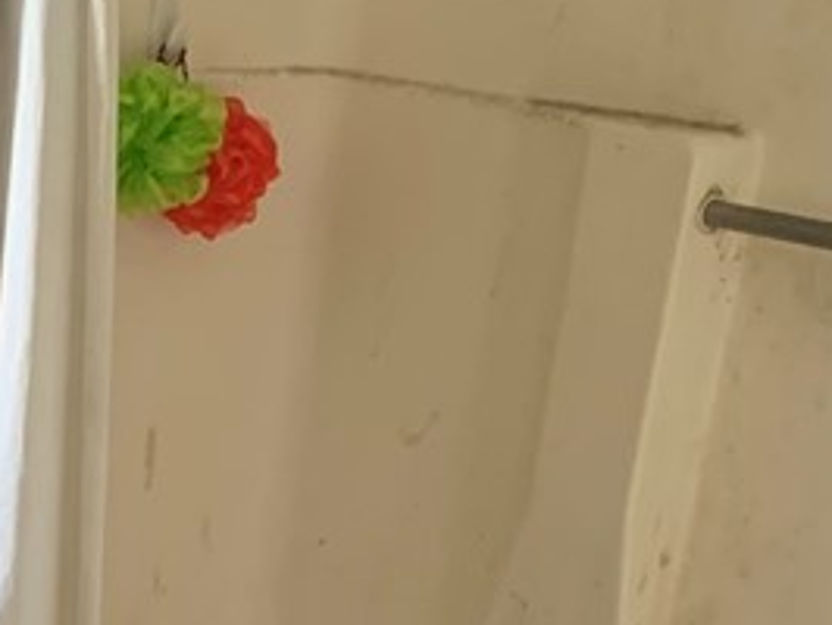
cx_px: -256
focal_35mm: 100
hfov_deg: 18.3
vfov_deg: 13.9
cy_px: 928
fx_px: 2406
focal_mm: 4.25
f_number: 1.8
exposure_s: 1/46
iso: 400
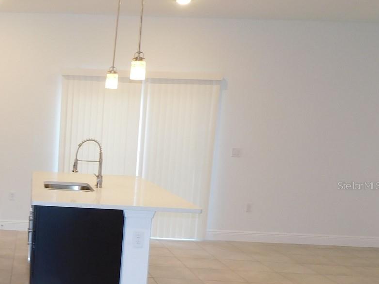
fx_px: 536
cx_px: -3
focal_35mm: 49
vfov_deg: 29.5
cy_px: 185
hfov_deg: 35.1
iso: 140
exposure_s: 1/30
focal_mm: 4.3
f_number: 3.3
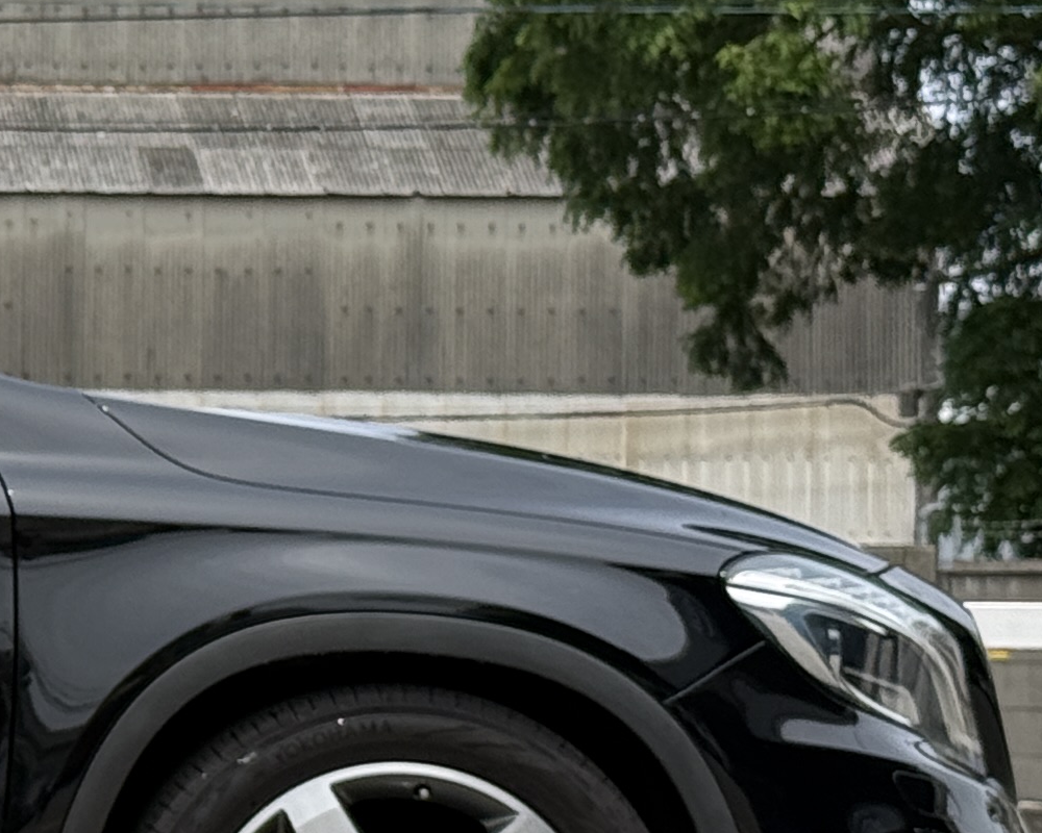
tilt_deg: +2.2
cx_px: -696
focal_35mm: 189
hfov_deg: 9.8
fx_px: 5829
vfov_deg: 8.2
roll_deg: -1.2
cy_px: 460
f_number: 1.78
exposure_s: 1/3096
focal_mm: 6.76
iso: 64
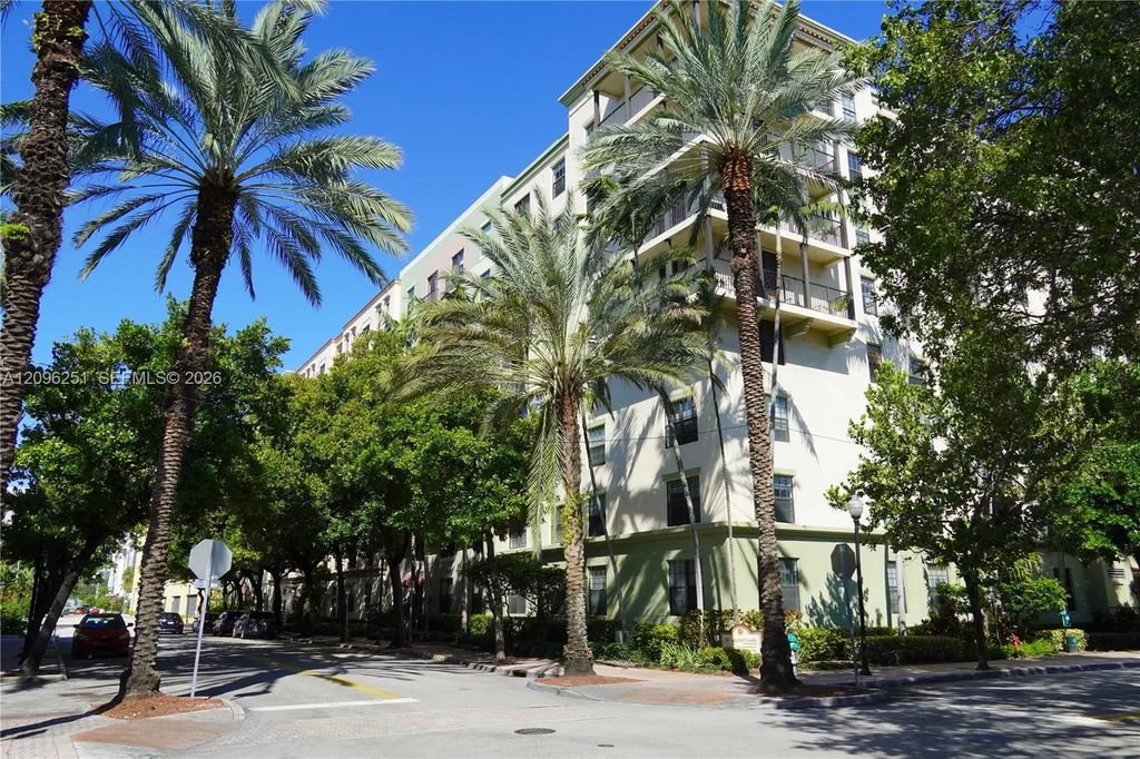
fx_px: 855
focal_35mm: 27
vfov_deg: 47.9
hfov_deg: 67.4
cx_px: 570
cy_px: 380
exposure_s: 1/160
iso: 100
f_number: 10
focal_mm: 18
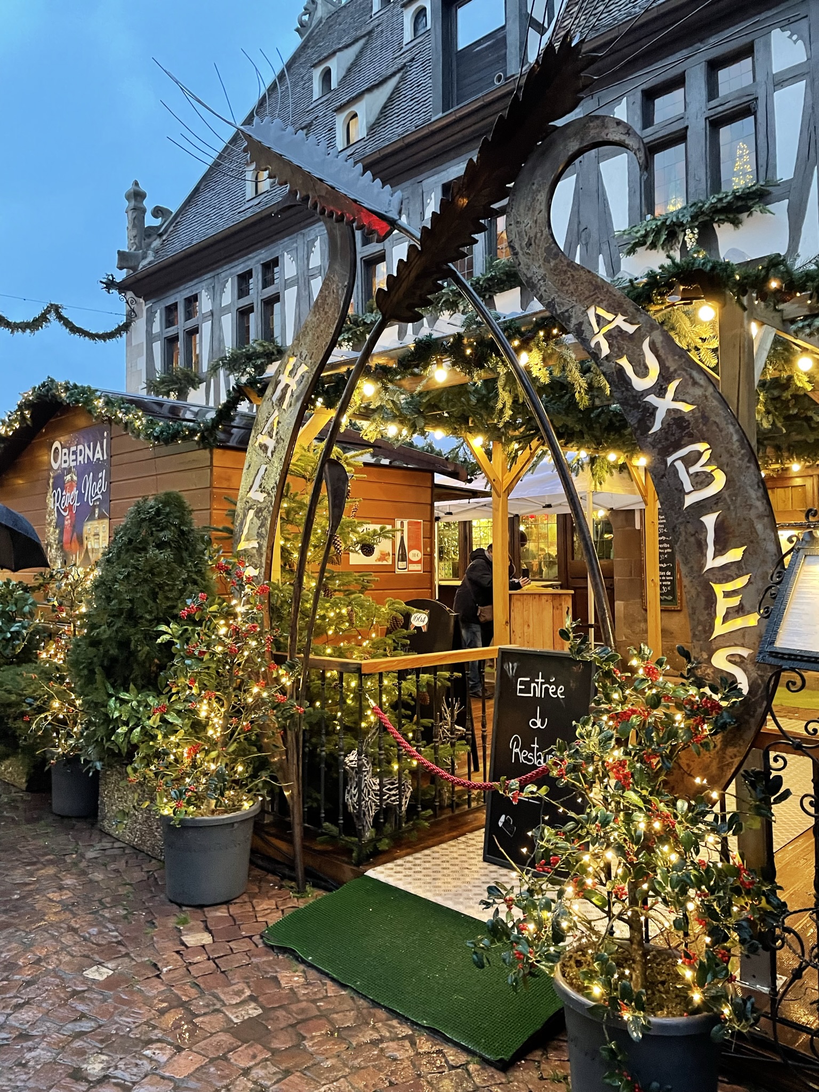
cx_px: 410
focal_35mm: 26
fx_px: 820
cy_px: 546
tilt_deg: +4.1
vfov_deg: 67.3
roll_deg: +2.3
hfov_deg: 53.1
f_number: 1.6
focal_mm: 4.2
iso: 640
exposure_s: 1/33
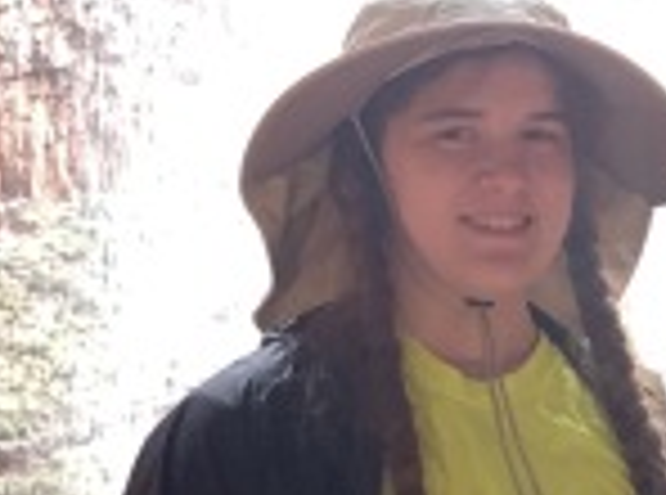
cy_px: 306
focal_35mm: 129
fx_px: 2474
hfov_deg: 15.1
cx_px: 657
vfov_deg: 11.4
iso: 125
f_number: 2.4
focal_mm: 6
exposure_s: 1/122
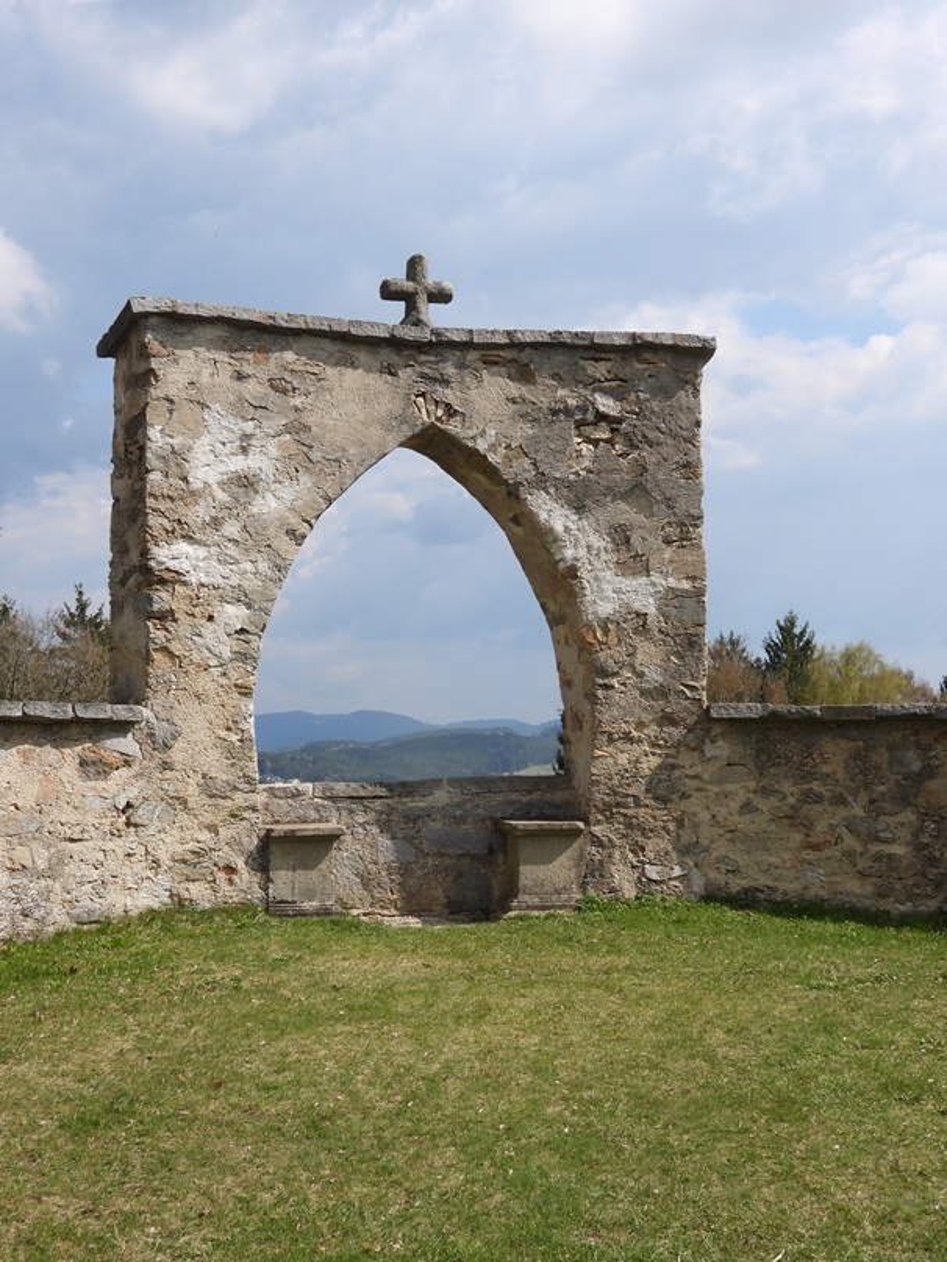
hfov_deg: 30.9
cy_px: 631
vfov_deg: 40.4
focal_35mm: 47
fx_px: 1714
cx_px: 474
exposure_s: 1/1600
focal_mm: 8.4
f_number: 3.2
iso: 100
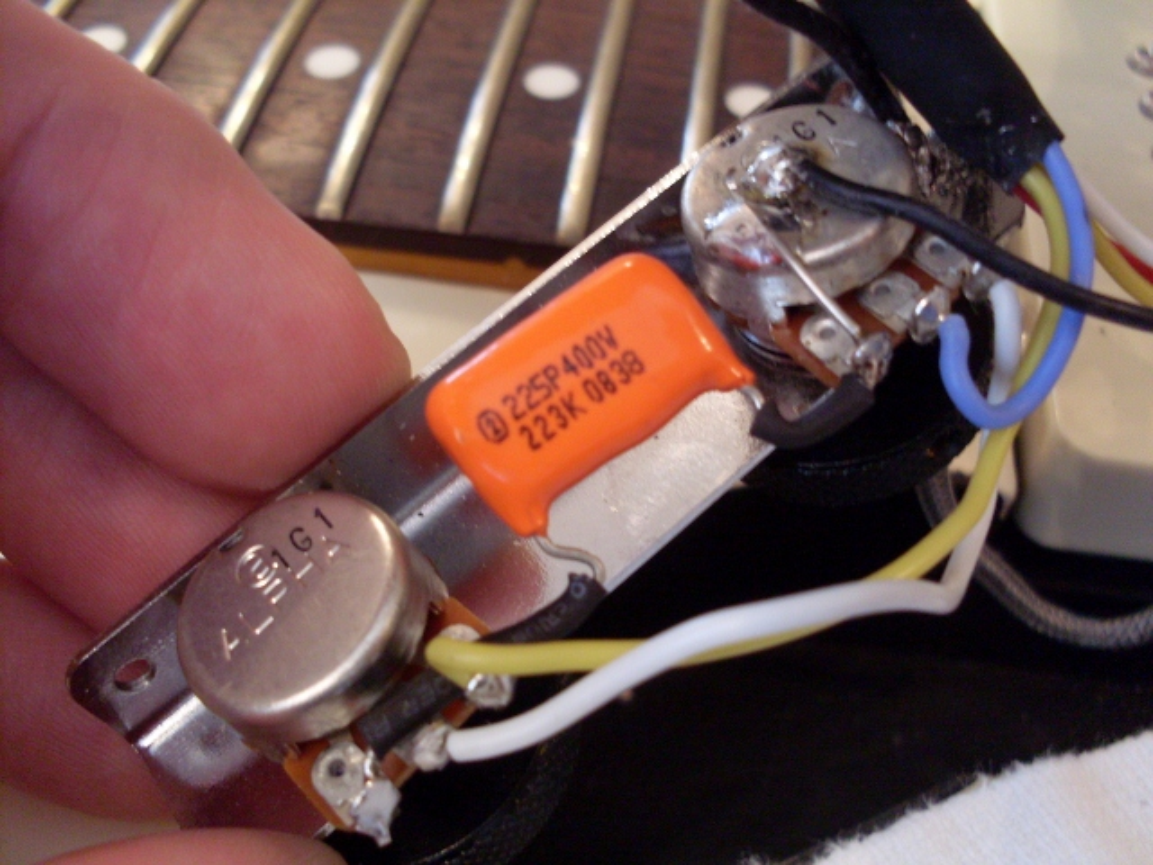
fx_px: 1266
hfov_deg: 49.0
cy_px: 432
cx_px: 576
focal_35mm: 38
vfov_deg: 37.7
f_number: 2.8
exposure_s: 1/10
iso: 200
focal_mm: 6.3
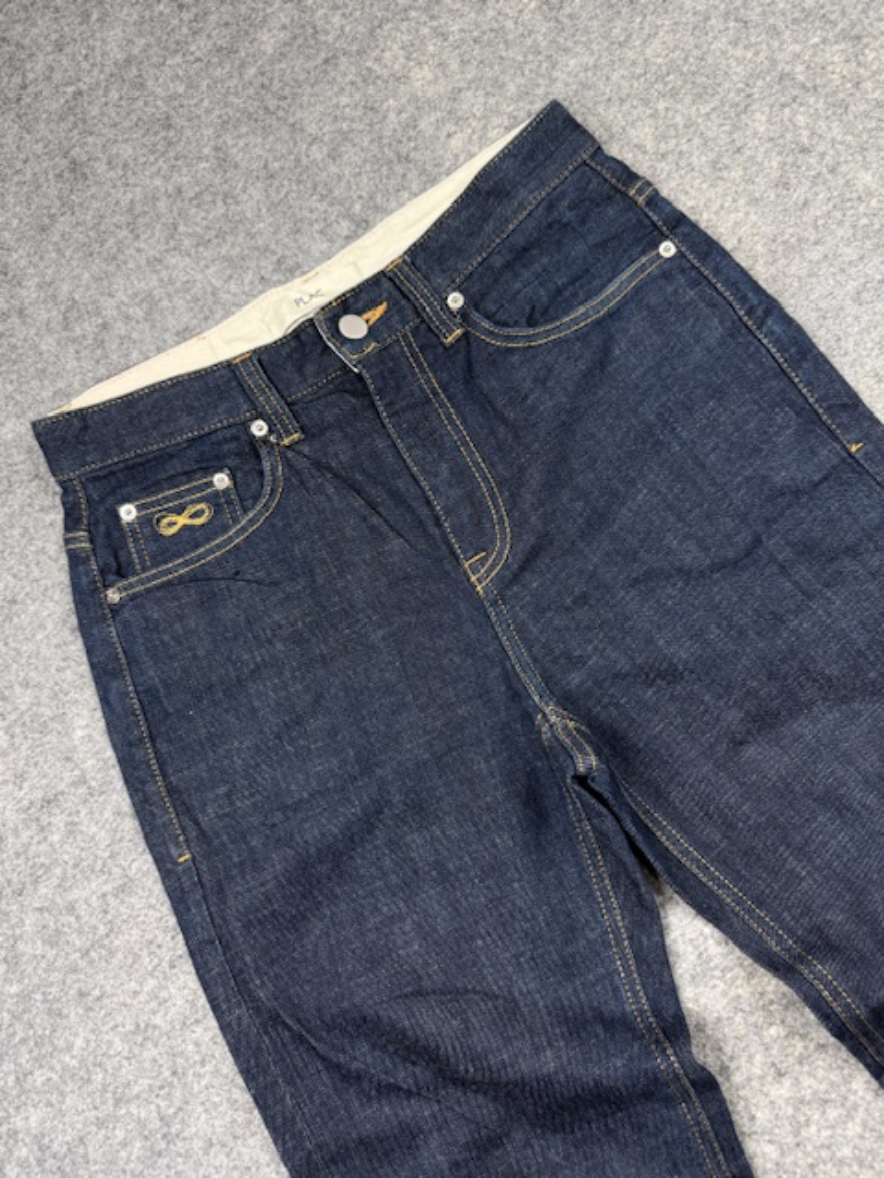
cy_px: 589
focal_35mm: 24
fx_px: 817
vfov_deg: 71.6
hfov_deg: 56.8
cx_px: 442
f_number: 1.78
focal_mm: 6.76
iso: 125
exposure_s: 1/100
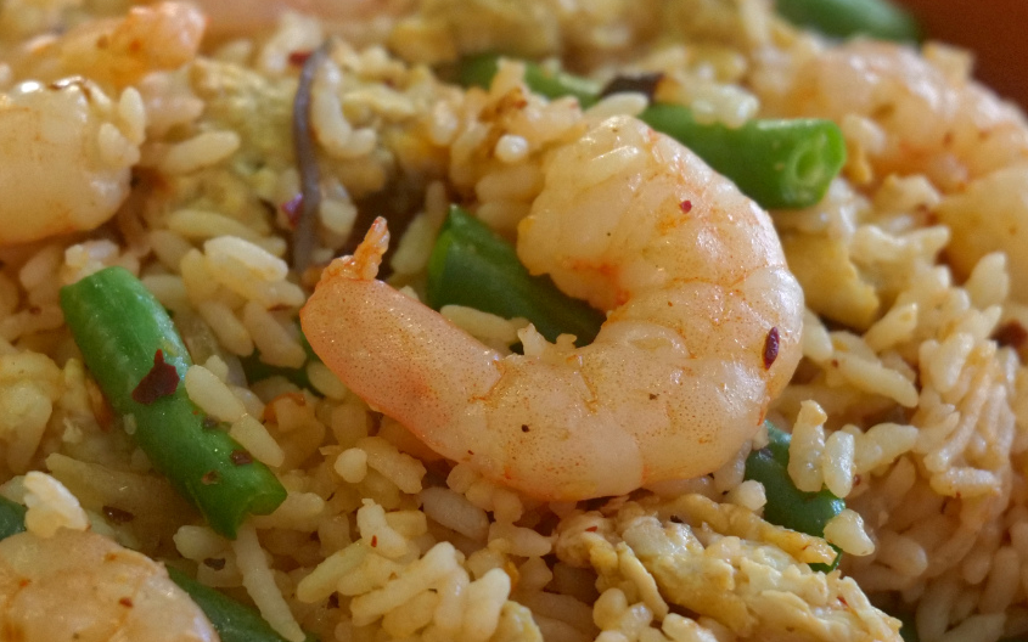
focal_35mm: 139
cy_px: 209
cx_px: 298
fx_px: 3894
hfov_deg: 15.0
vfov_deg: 9.4
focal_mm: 60
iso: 4000
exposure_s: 1/80
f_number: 7.1
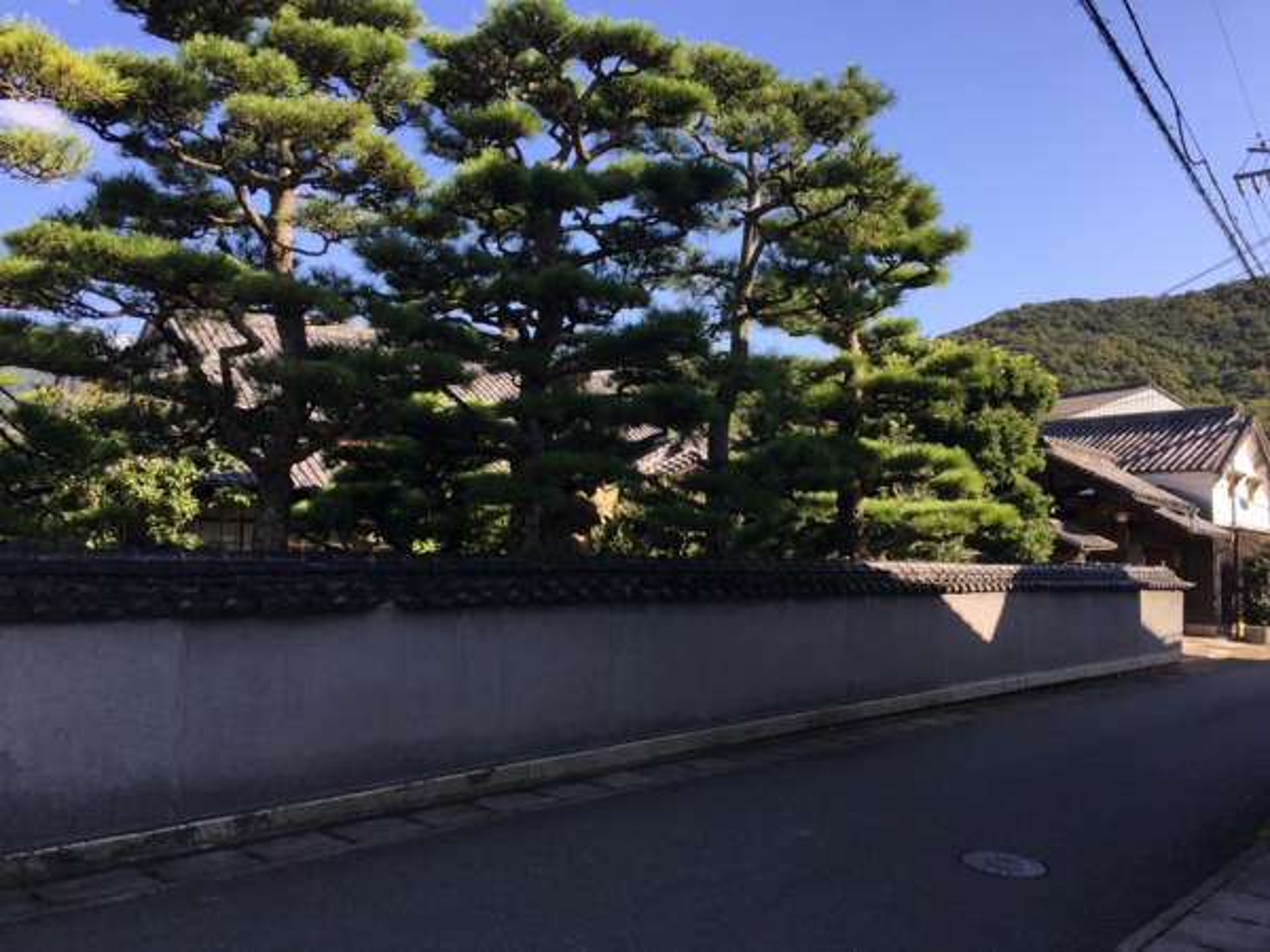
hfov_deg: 61.7
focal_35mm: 29
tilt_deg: +1.7
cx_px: 635
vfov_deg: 48.2
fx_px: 1064
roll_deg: -2.1
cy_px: 476
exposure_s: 1/791
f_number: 2.2
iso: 32
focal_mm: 4.15
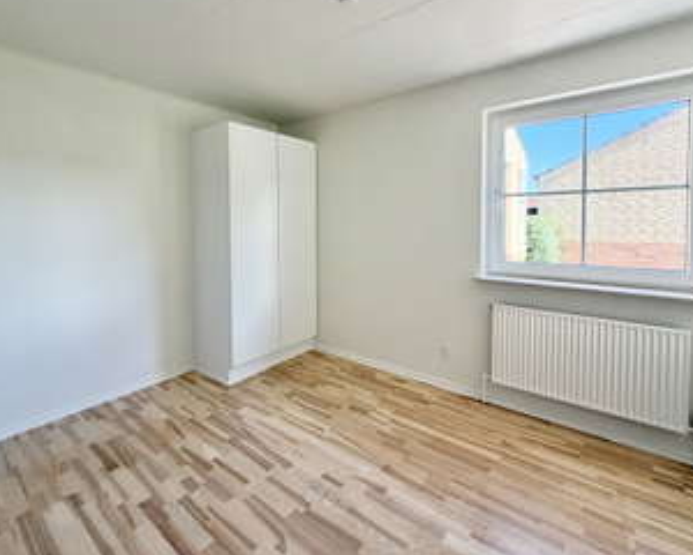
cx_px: 345
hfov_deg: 89.6
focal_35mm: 17
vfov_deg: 76.4
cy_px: 234
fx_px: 349
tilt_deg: -2.1
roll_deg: +0.8
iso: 80
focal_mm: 2.22
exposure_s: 1/121
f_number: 2.2
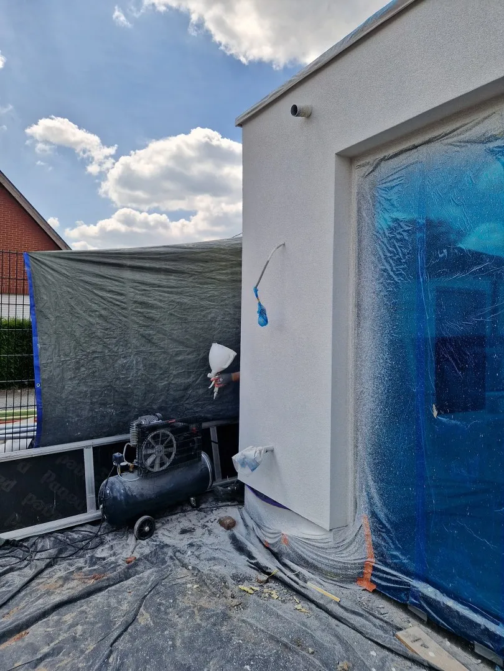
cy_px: 336
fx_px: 446
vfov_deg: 73.9
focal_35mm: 23
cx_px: 252
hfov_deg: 58.9
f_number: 1.8
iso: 50
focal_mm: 5.4
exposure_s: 1/1592
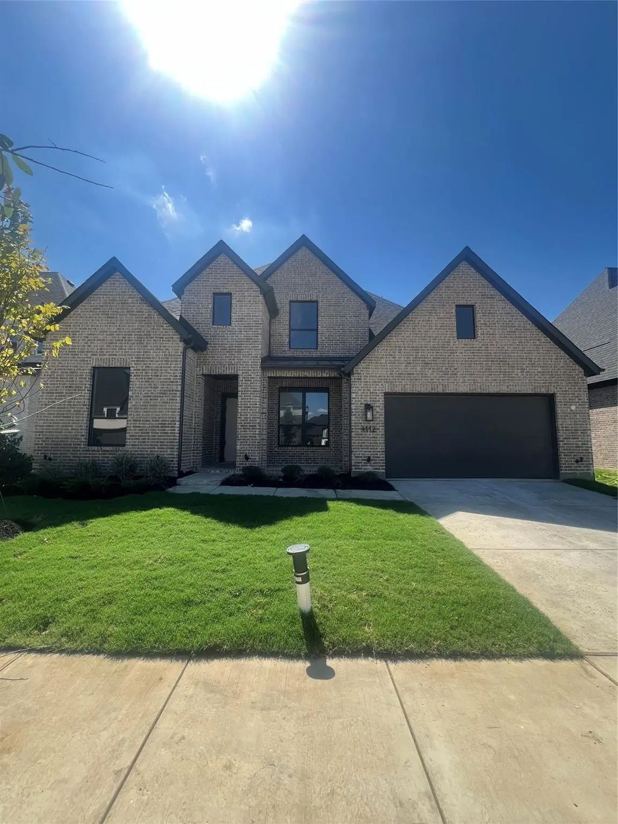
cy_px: 412
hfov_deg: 89.9
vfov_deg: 106.2
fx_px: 309
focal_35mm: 13
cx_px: 309
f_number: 1.8
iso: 32
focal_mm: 1.57
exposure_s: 1/791
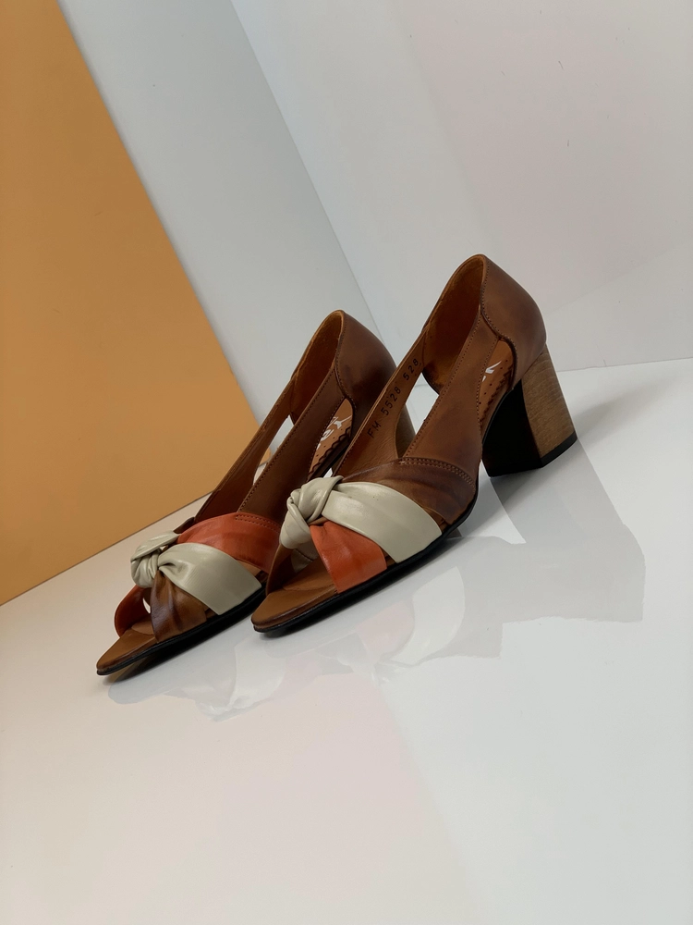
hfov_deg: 28.0
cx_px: 346
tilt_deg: -9.5
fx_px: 1388
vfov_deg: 36.8
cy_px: 462
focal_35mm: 52
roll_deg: +25.4
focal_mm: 6
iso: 32
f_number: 2.4
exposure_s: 1/122
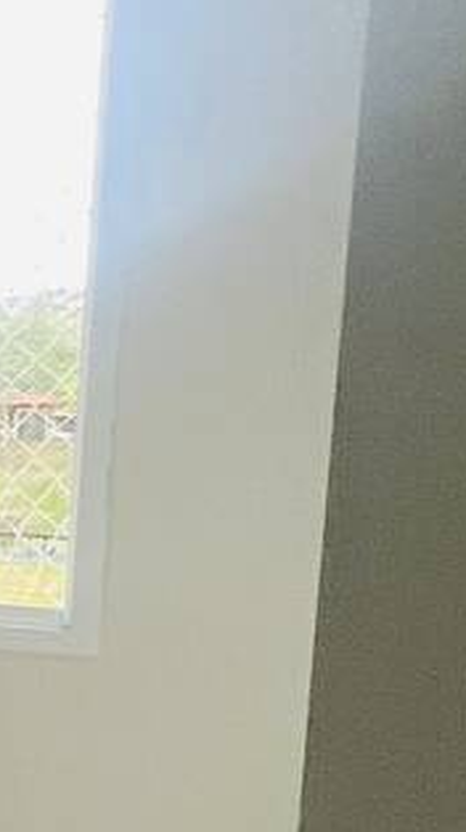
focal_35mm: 65
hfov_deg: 11.0
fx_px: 1432
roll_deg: -1.3
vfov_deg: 32.0
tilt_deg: -4.7
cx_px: -961
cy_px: 572
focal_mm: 1.57
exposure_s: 1/60
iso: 125
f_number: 1.8
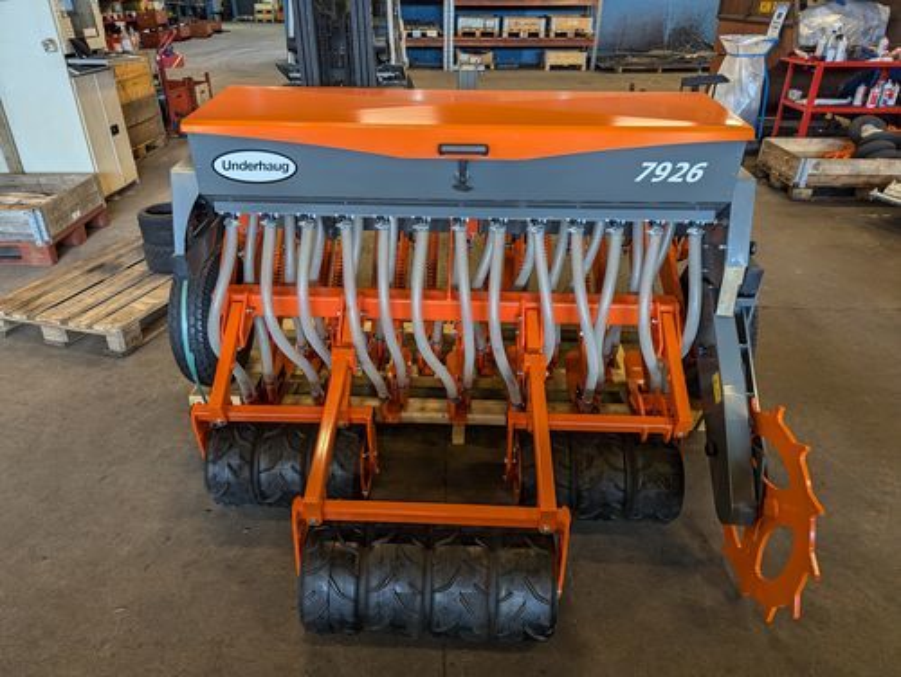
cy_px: 338
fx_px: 625
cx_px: 450
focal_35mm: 24
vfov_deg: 56.9
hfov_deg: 71.5
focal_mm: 6.81
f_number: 1.85
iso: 63
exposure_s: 1/25
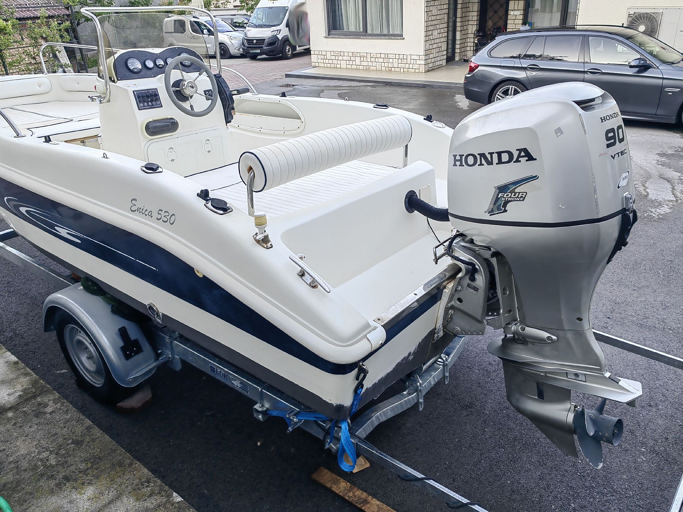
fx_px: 533
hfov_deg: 65.3
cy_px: 256
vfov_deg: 51.4
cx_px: 342
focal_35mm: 27
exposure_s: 1/134
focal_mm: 5.54
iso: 50
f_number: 1.8
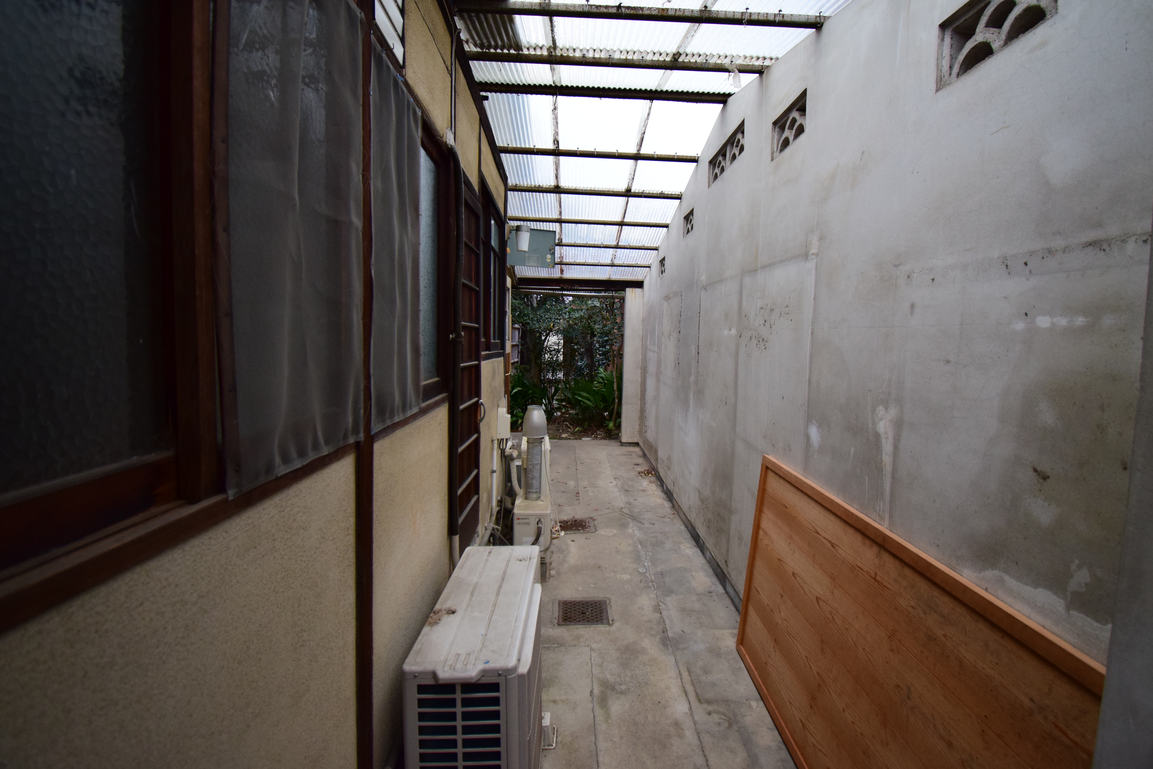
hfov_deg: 96.7
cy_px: 371
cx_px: 593
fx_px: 512
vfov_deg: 73.7
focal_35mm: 16
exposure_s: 1/1000
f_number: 4.5
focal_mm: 10
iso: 1000
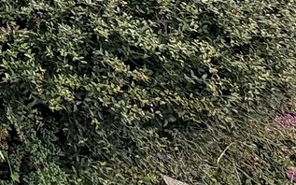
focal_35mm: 75
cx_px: -307
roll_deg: +2.5
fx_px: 605
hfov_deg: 18.0
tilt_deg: -11.3
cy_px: -216
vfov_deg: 13.9
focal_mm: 2.22
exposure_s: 1/591
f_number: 2.2
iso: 50
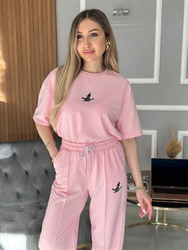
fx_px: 348
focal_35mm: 48
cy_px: 125
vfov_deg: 39.7
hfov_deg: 30.3
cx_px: 94
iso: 125
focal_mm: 6.86
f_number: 1.78
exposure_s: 1/172
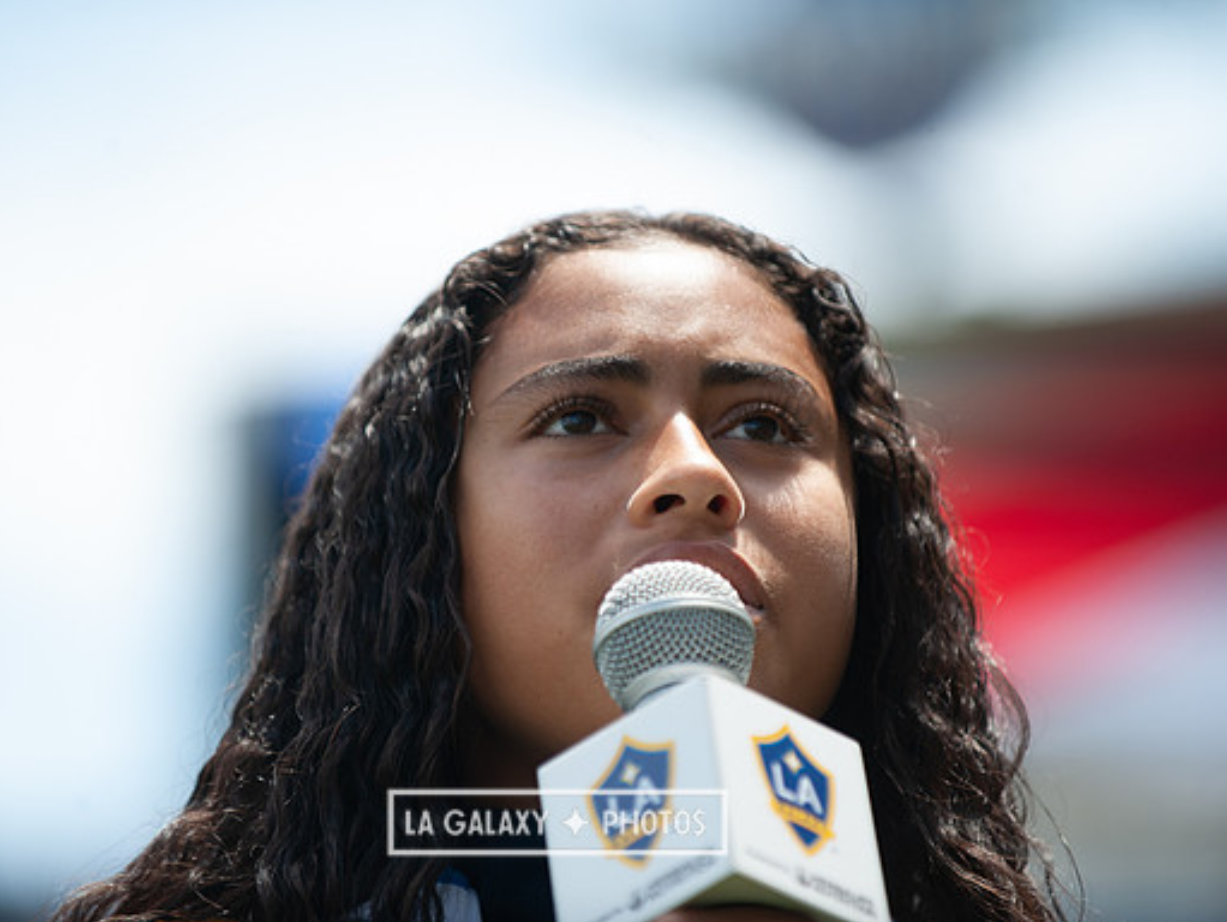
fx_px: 7733
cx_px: 557
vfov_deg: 6.8
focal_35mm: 218
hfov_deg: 9.1
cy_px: 461
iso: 200
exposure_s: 1/1000
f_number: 3.5
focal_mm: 200
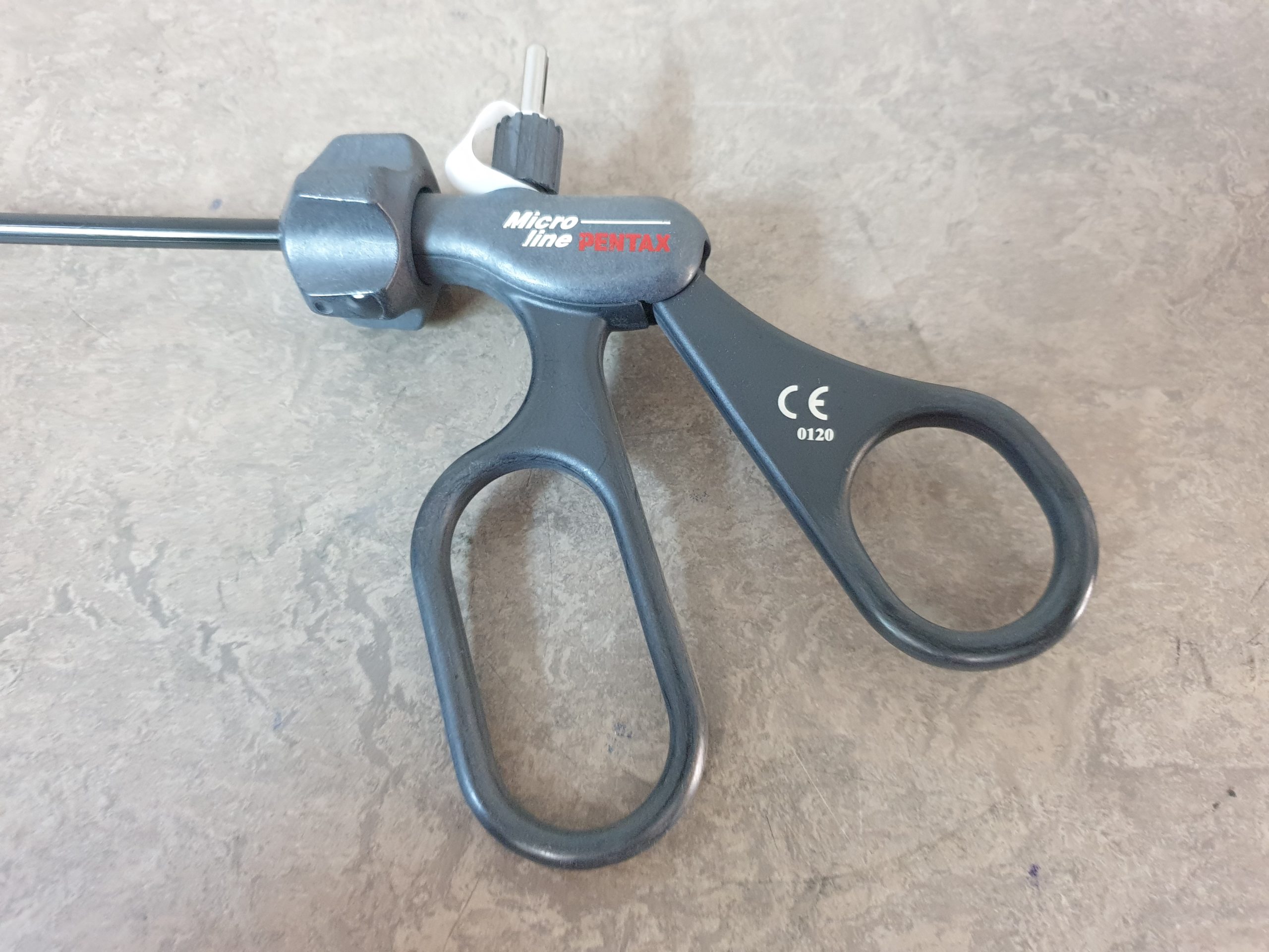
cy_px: 476
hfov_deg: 67.3
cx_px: 634
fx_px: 953
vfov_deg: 53.1
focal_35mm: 26
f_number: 1.5
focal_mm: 4.3
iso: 250
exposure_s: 1/25
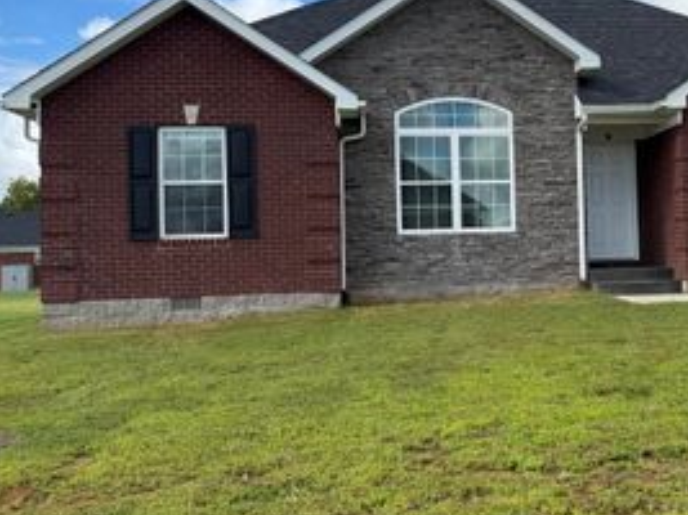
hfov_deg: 40.9
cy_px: 228
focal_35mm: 45
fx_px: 894
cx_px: 515
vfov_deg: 32.1
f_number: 1.78
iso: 80
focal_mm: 6.76
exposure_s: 1/3425
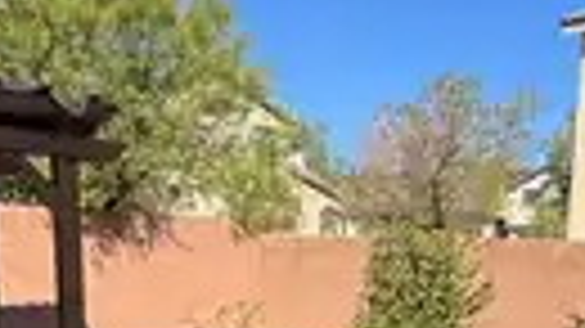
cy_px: 382
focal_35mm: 47
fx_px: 729
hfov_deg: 42.9
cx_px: 410
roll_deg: -1.3
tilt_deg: -11.2
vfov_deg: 23.5
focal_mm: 2.22
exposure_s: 1/1395
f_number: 2.2
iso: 50
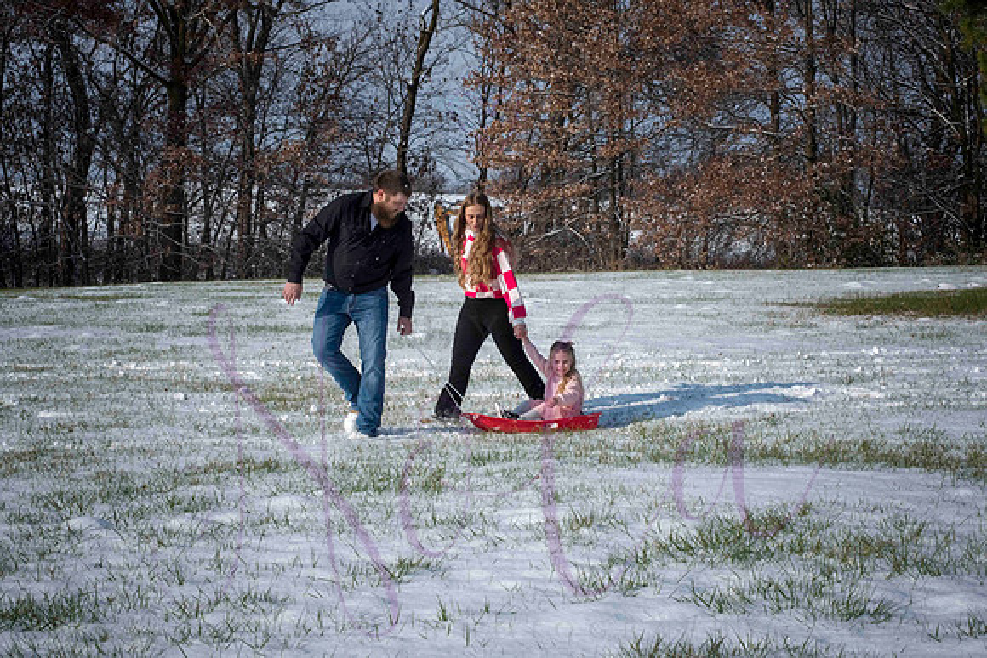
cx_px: 494
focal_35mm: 80
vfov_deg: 17.1
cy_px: 329
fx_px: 2194
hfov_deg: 25.4
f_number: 16
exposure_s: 1/1000
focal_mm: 80
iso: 640
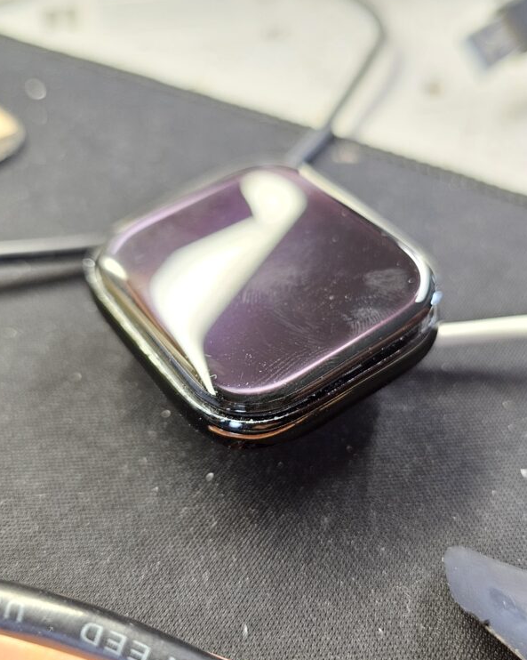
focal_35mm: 31
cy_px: 332
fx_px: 605
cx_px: 288
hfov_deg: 47.0
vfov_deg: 57.2
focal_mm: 6.3
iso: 500
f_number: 1.7
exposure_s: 1/100
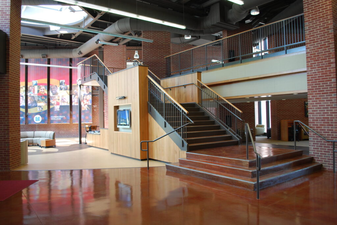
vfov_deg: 48.0
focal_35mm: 27
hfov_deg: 67.3
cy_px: 112
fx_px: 253
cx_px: 168
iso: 200
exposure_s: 1/30
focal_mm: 18
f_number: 3.5
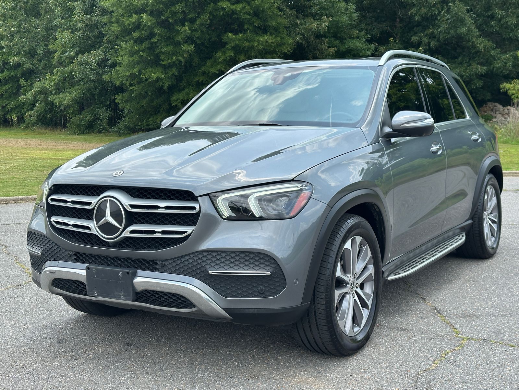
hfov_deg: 39.7
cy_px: 195
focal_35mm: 48
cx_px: 260
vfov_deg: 30.3
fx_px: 720
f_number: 1.78
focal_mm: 6.86
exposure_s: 1/1992
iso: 64
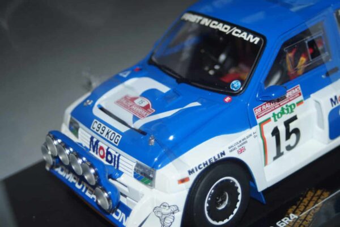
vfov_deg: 16.6
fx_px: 779
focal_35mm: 82
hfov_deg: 24.6
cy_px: 114
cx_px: 170
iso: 200
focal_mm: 55
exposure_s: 1/160
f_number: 5
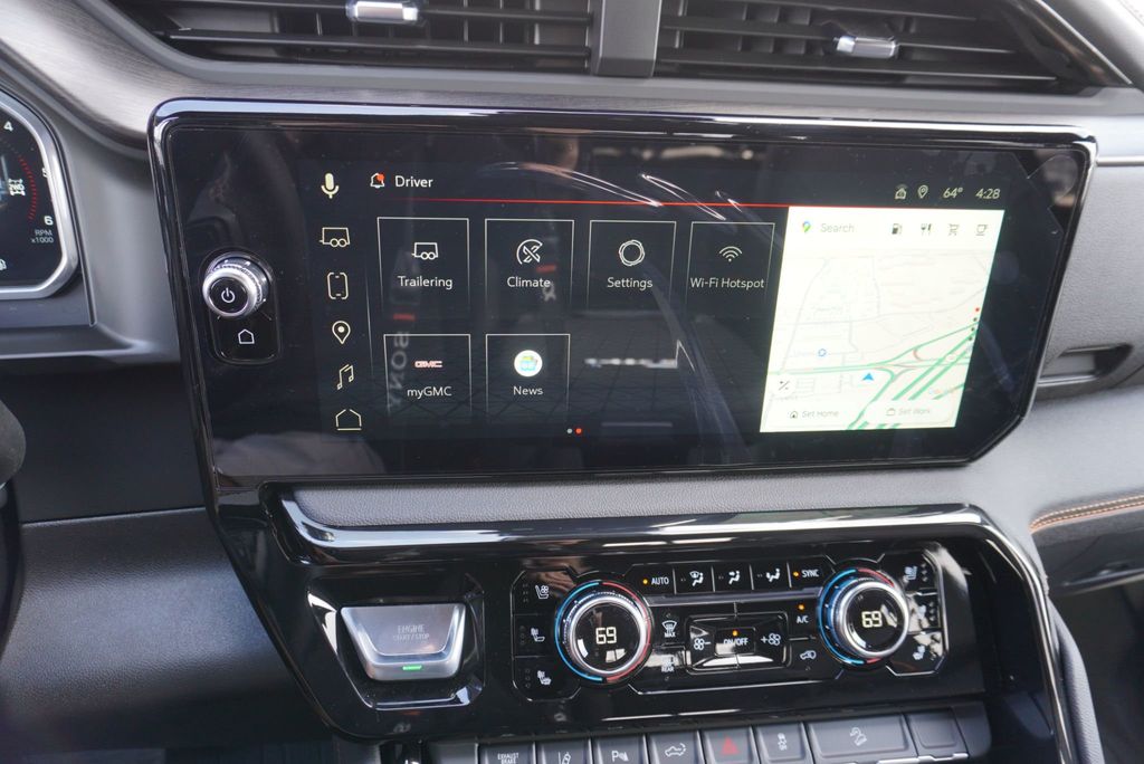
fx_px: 763
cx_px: 572
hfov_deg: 73.7
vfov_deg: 53.2
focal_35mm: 24
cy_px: 382
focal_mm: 16
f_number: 4
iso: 250
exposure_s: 1/60
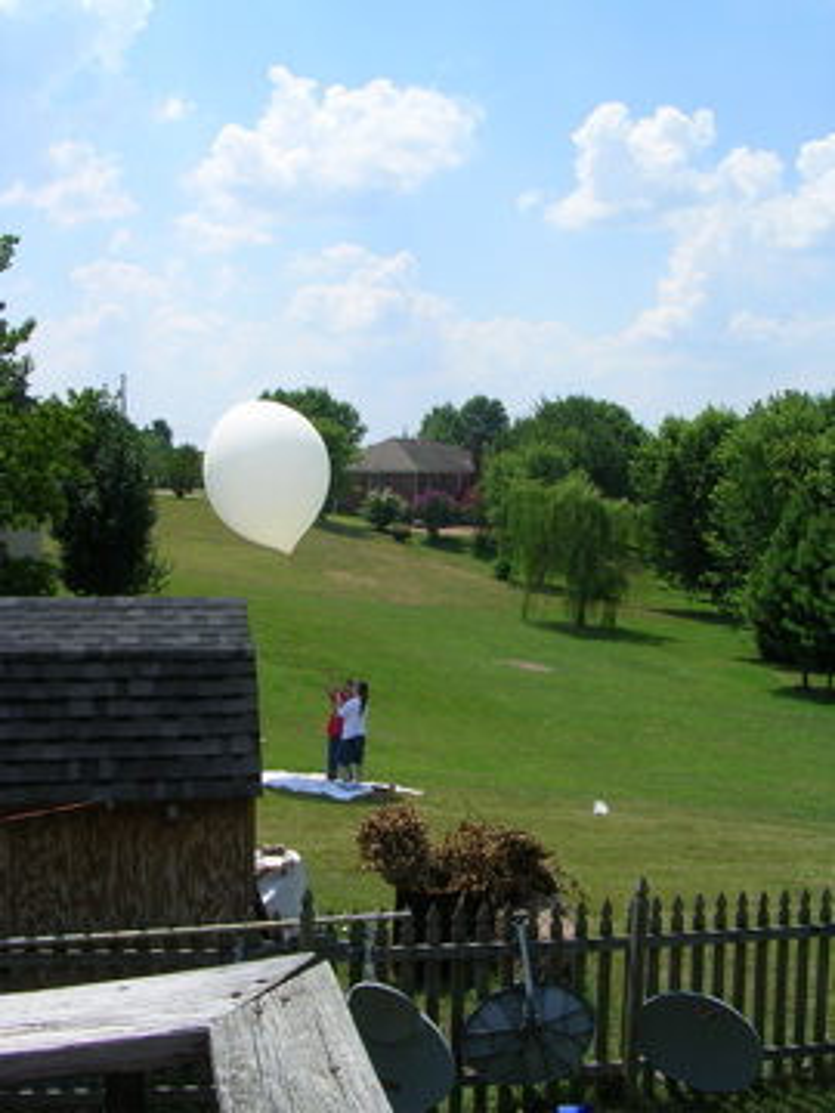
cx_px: 418
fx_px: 1222
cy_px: 556
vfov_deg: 49.0
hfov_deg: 37.7
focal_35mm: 38
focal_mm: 5.8
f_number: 5.6
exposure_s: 1/388
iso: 50
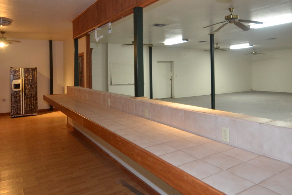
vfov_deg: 47.6
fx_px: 217
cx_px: 152
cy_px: 68
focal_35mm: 27
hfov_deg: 67.7
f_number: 4
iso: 800
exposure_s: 1/60
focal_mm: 11
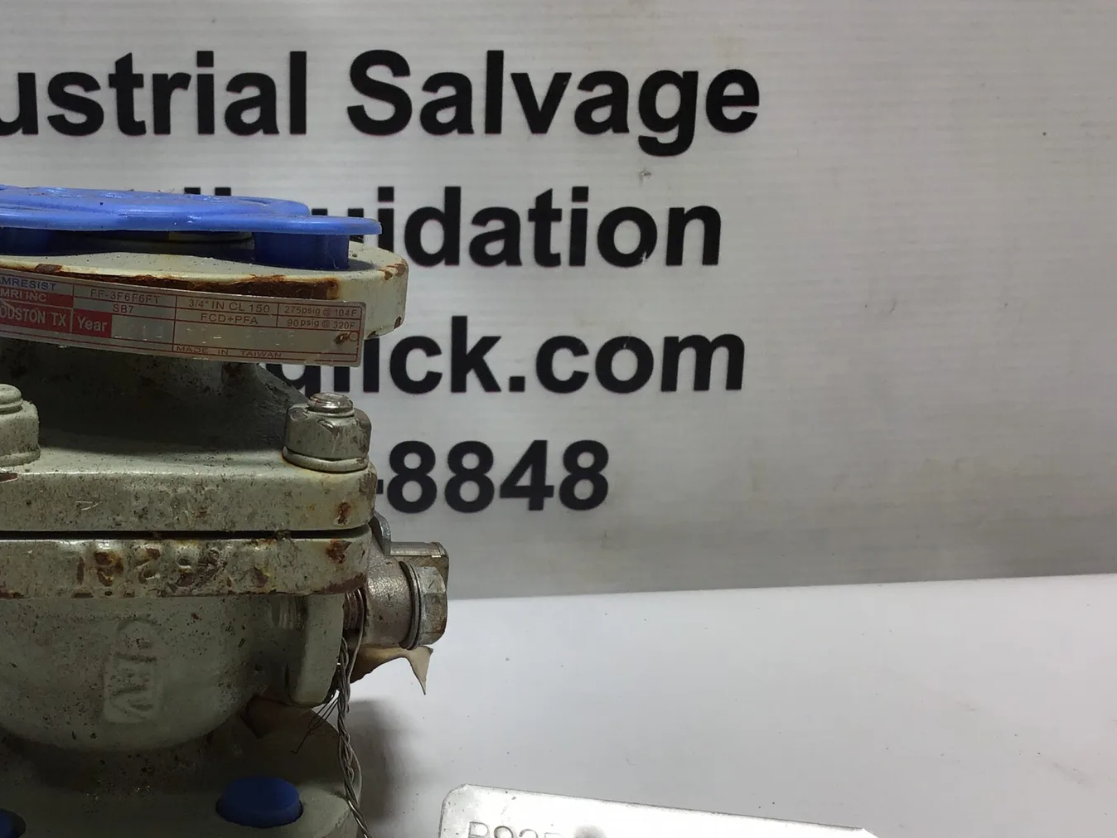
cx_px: 351
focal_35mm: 46
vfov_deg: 31.5
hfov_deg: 40.6
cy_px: 449
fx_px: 1484
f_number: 2.4
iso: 25
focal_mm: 3.3
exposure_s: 1/179
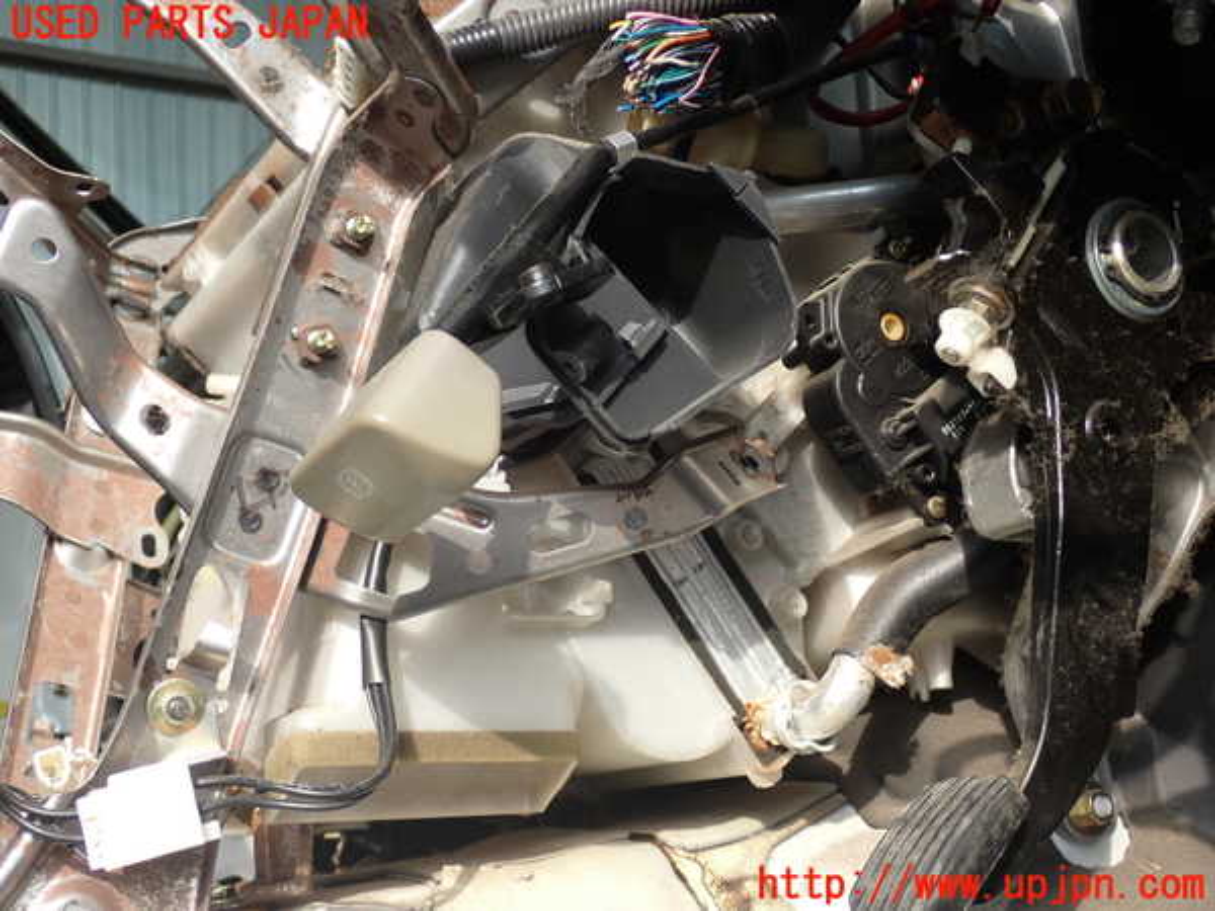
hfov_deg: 40.4
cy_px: 456
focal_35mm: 47
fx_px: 1650
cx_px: 608
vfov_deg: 30.9
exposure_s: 1/250
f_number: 3.1
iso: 100
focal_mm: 8.4
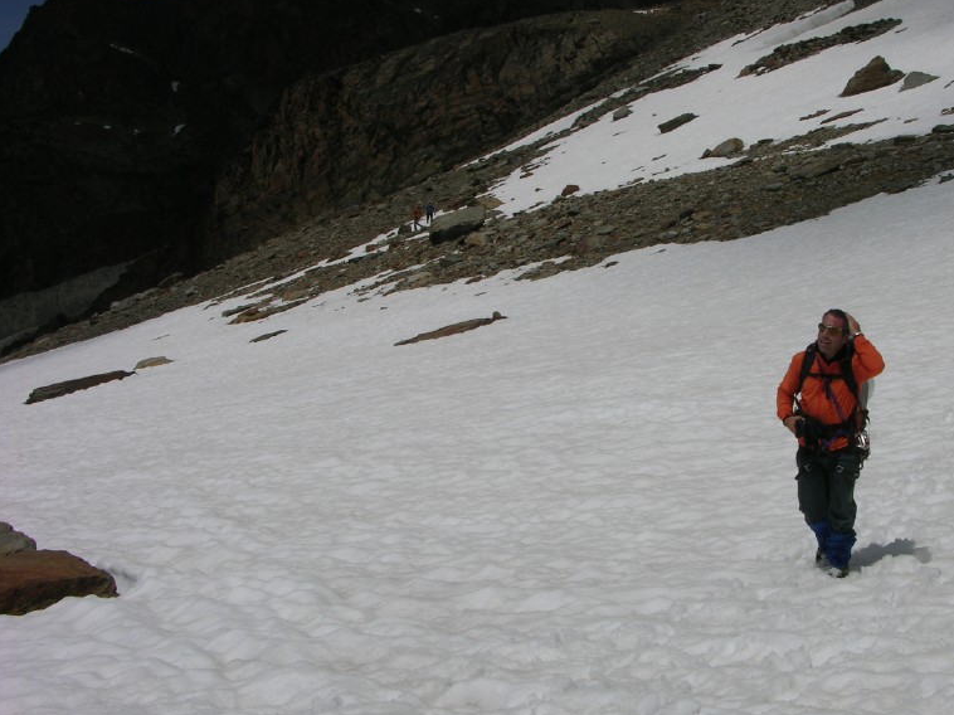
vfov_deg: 29.1
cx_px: 641
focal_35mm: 50
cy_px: 346
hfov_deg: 37.8
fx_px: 1378
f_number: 8
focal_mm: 9.5
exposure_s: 1/976
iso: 50
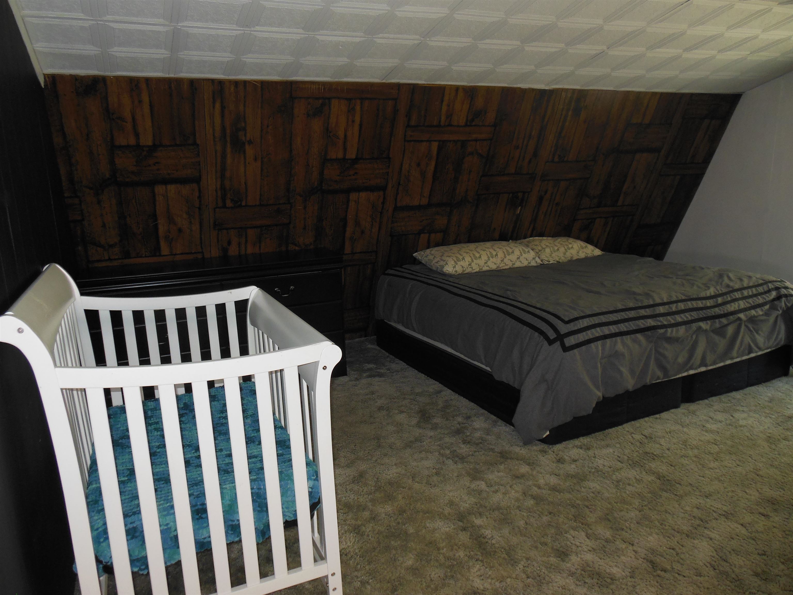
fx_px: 573
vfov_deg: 54.9
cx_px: 396
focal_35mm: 25
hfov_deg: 69.4
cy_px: 298
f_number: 3.2
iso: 200
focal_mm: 4.5
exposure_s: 1/25
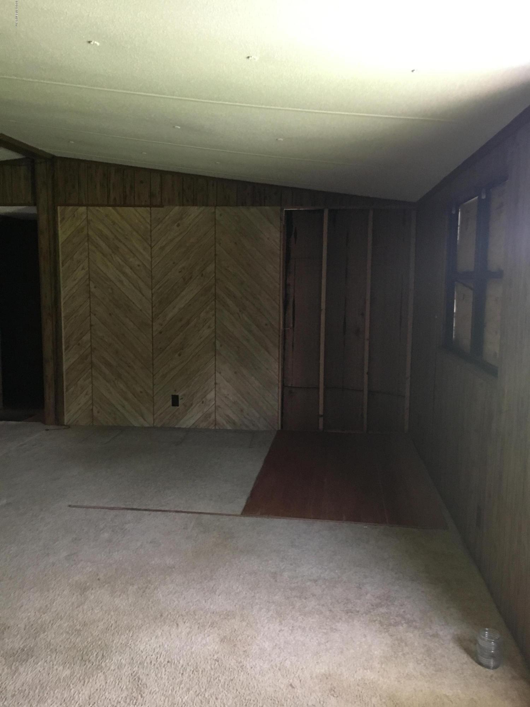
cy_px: 354
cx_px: 265
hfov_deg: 48.2
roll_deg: -2.0
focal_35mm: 29
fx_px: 592
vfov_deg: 61.7
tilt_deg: -6.1
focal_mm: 4.15
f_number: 2.2
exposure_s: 1/30
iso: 160
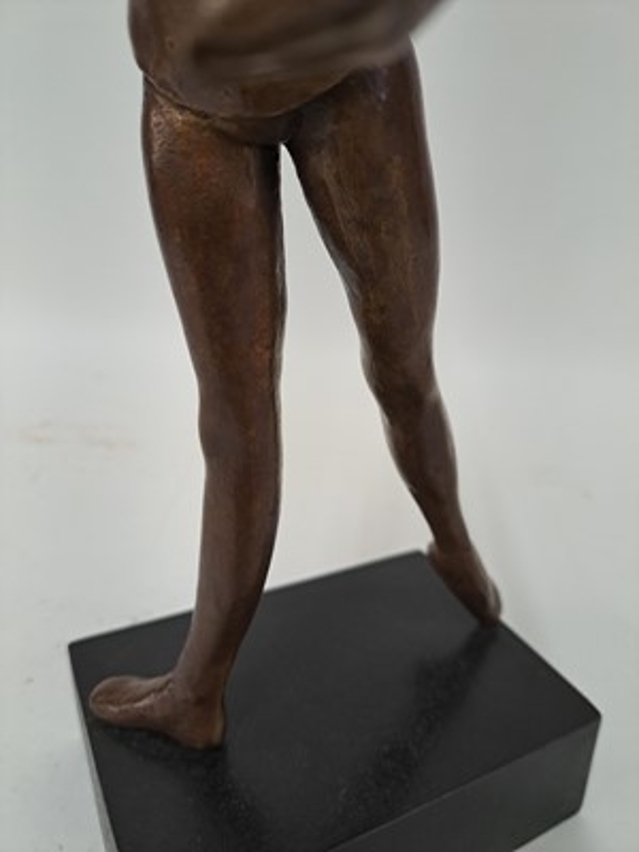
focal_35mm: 24
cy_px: 426
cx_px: 320
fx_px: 591
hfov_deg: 56.8
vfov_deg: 71.6
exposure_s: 1/60
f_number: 1.8
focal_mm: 5.23
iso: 100
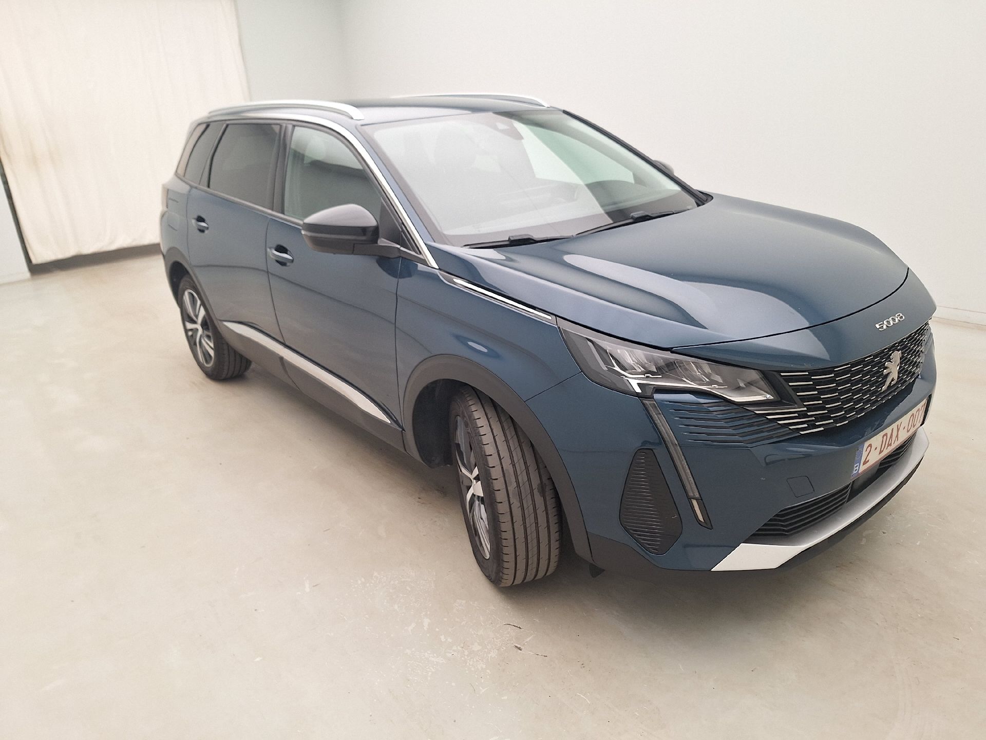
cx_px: 493
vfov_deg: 58.9
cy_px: 370
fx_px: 655
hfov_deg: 73.9
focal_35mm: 23
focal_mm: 5.54
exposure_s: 1/100
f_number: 1.8
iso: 64
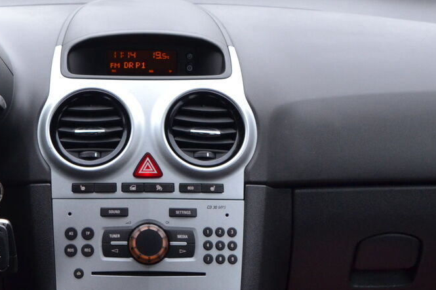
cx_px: 117
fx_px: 944
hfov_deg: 25.7
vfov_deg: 17.4
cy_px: 63
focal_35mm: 78
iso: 400
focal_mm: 18
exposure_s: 1/100
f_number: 5
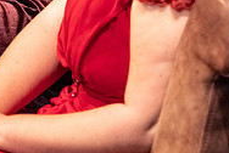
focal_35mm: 573
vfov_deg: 2.4
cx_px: 65
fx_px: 3651
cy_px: -78
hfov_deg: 3.6
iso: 2500
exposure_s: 1/250
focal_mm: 124.3
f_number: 2.8
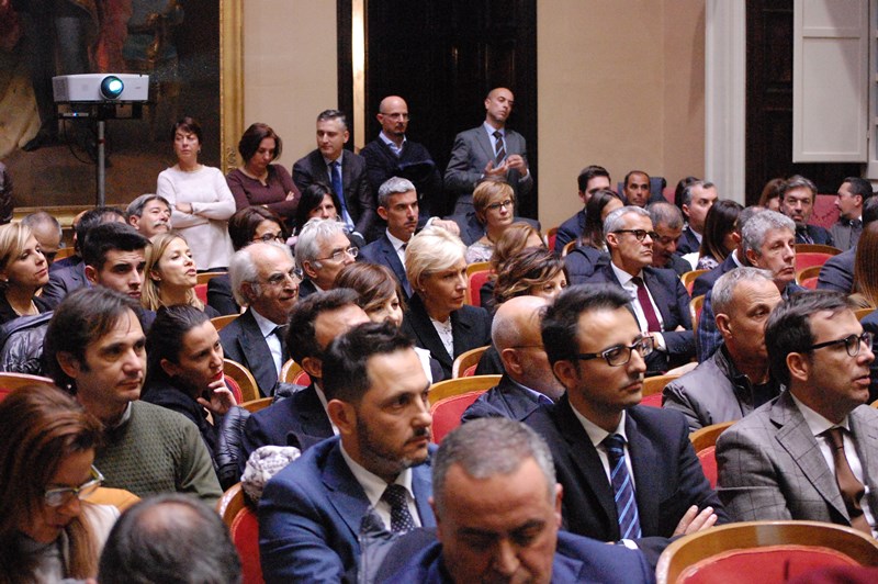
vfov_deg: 16.5
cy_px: 292
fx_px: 2010
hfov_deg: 24.6
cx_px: 439
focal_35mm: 82
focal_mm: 55
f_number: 4
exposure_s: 1/60
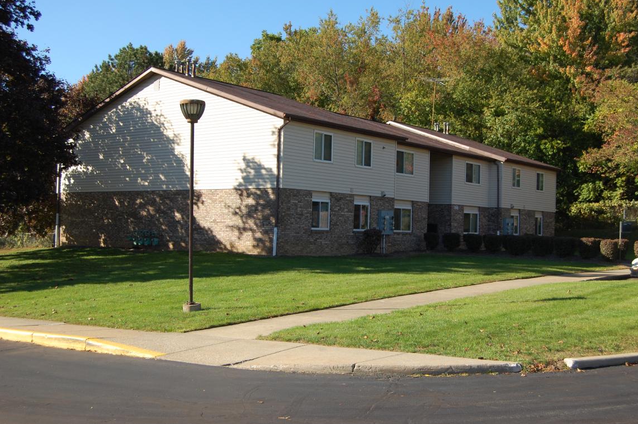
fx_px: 726
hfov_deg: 47.4
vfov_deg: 32.6
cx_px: 335
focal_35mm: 41
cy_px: 208
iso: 220
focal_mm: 26
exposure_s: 1/500
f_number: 5.6
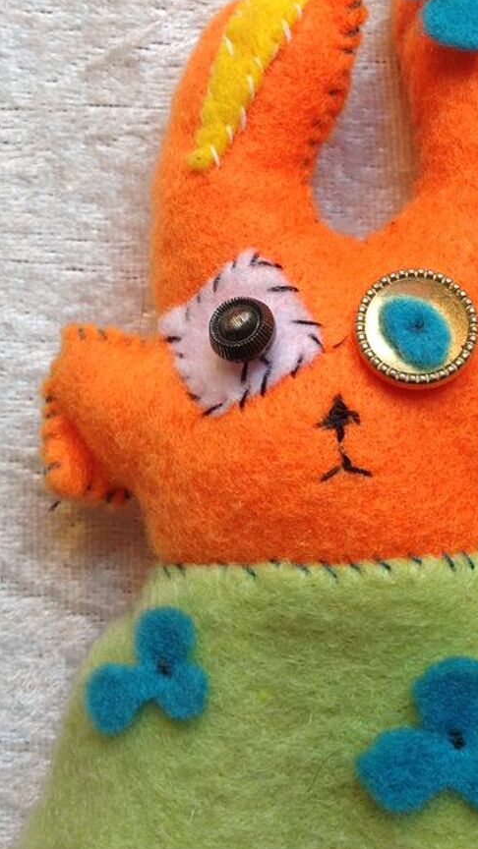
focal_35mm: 59
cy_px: 279
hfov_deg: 20.3
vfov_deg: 35.1
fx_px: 1329
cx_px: 332
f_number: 2.4
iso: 64
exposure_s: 1/60
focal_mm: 4.28
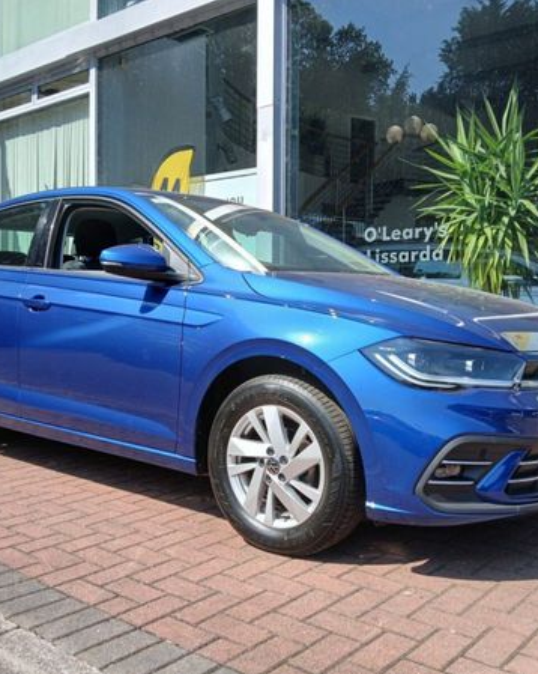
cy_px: 337
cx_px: 274
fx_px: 677
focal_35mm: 34
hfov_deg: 43.3
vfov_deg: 52.9
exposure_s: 1/383
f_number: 1.8
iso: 20
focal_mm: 3.98
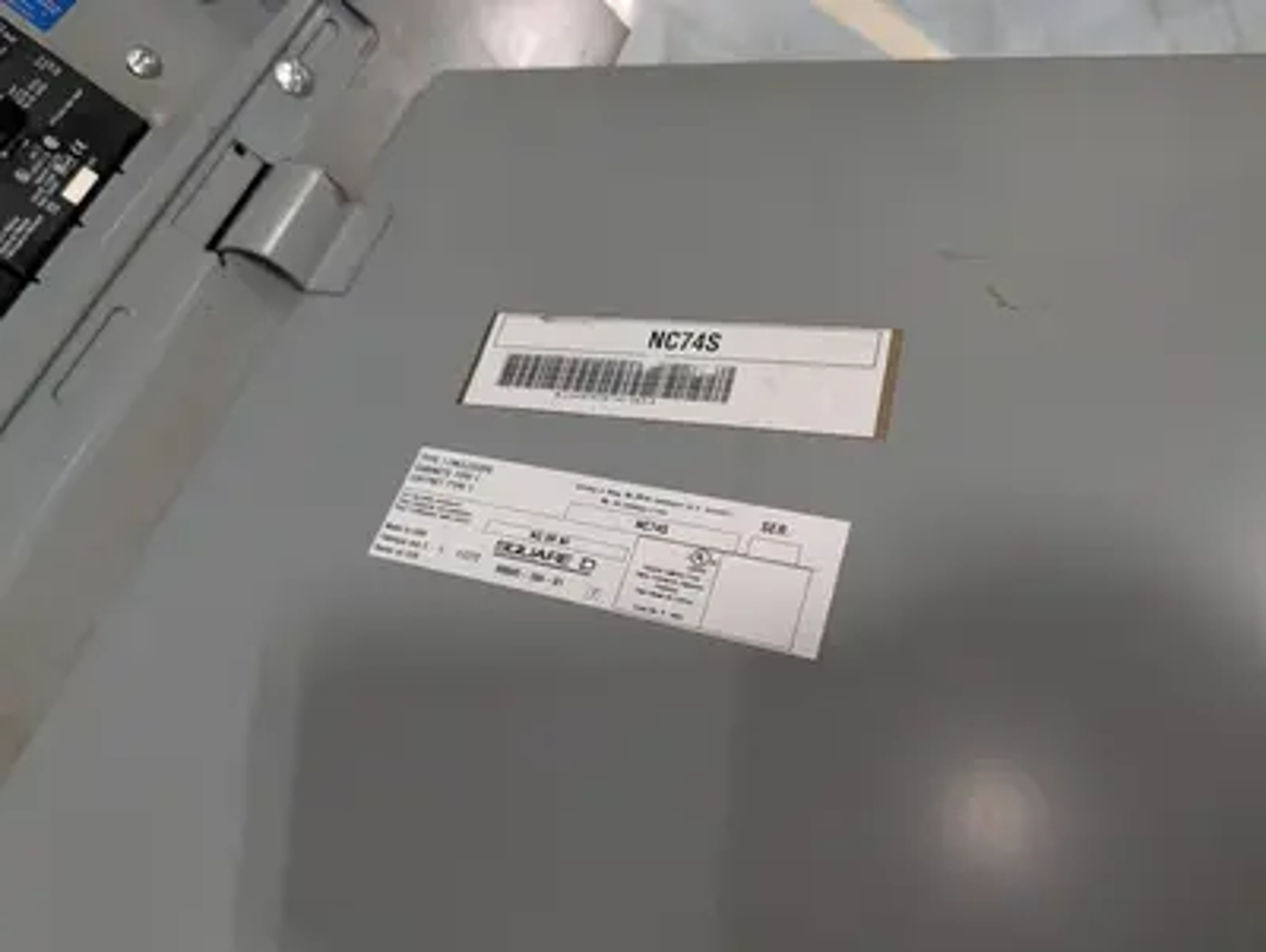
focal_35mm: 24
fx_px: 879
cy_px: 476
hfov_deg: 71.5
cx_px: 633
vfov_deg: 56.9
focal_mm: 6.9
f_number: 1.68
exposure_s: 1/1880
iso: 1159
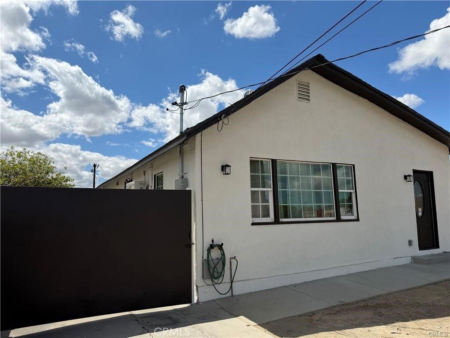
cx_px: 225
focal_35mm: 24
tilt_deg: +7.3
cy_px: 169
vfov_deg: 56.8
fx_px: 312
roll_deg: -0.1
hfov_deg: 71.6
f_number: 1.78
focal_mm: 6.76
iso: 80
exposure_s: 1/8130
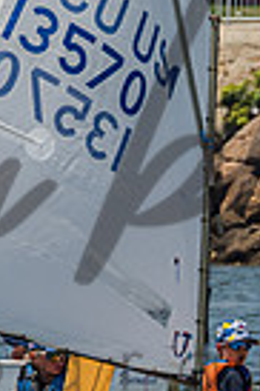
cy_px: 254
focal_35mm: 1473
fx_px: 15997
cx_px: 248
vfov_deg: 1.4
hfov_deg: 0.9
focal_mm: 260
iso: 320
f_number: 8
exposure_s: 1/1600
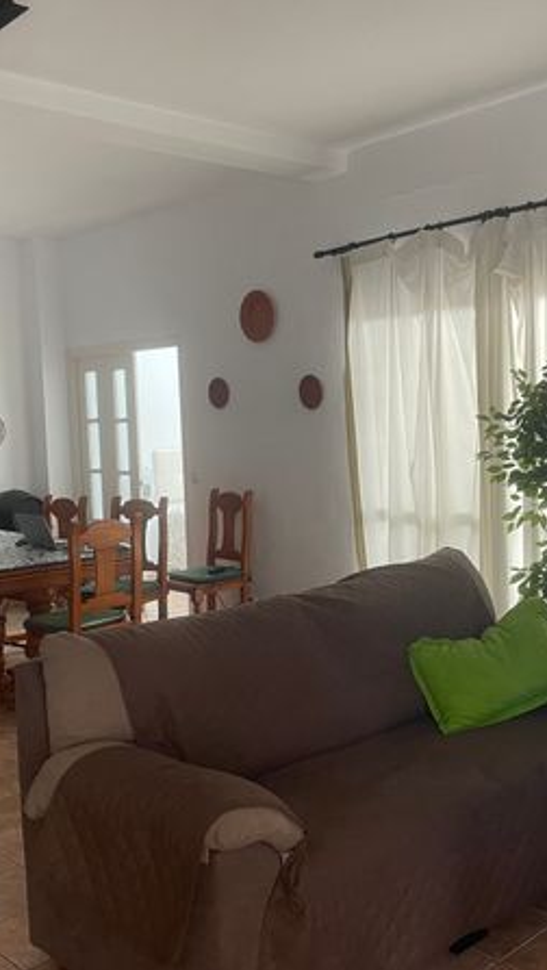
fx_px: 978
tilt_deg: -4.2
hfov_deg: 31.2
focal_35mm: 38
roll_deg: +3.1
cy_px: 486
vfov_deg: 52.8
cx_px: 302
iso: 125
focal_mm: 4.2
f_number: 1.6
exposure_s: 1/63
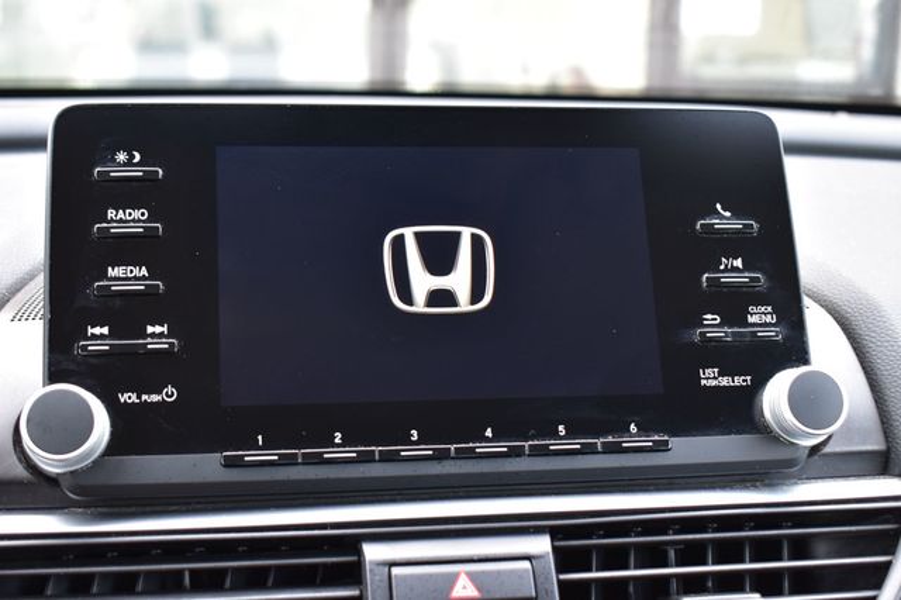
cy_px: 300
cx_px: 450
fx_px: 1351
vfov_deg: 25.0
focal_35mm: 54
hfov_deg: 36.9
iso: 400
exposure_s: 1/20
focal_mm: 36
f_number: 6.3
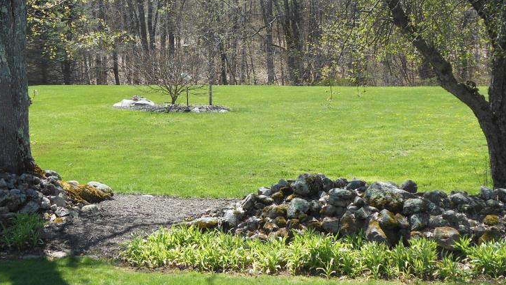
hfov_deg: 31.9
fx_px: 886
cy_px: 67
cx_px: 230
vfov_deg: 18.1
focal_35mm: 66
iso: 80
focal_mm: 7.7
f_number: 3.8
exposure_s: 1/250
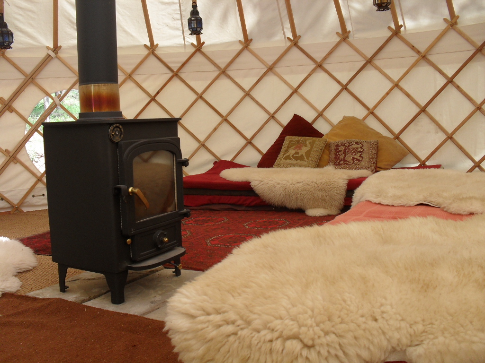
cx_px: 242
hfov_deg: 52.6
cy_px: 182
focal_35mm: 35
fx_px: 490
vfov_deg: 40.7
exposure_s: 1/125
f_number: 3.2
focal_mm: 6.3
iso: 100
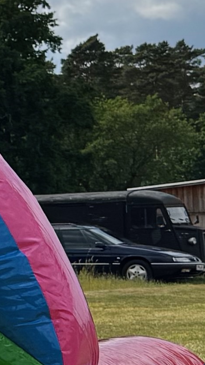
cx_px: -503
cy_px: 121
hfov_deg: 6.0
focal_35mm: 180
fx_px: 1739
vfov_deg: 11.9
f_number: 1.78
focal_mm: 6.76
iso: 80
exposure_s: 1/6410
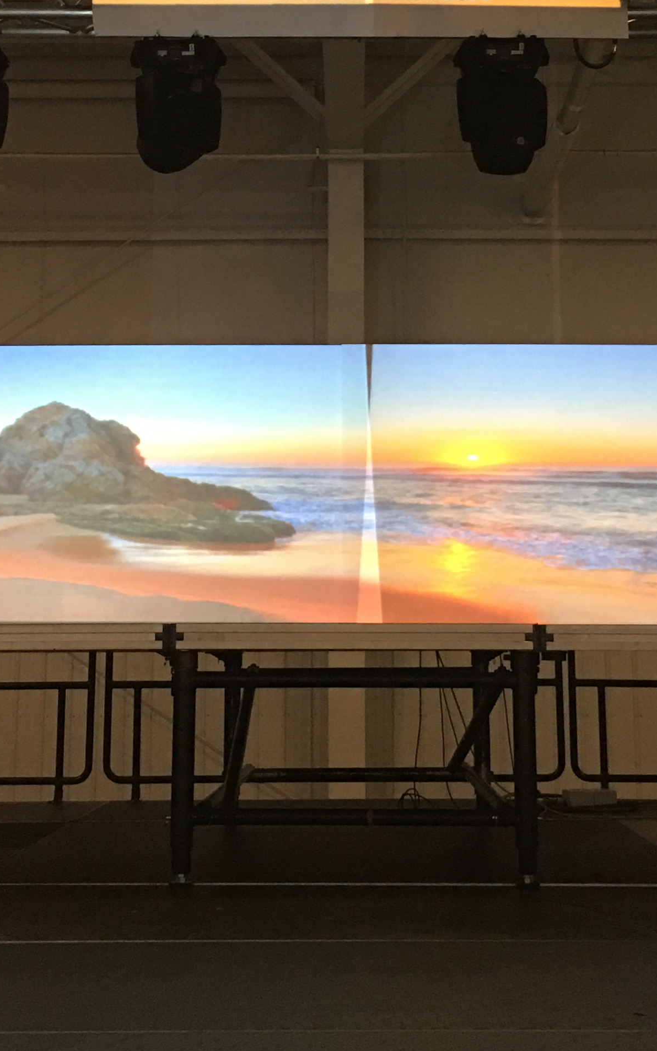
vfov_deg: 30.9
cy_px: 241
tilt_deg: +12.3
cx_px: 365
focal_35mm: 65
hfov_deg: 20.0
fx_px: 1862
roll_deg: -0.9
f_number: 2.2
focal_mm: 4.15
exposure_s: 1/15
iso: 100
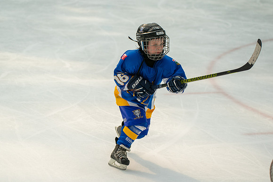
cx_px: 108
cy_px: 110
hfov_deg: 13.6
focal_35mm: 150
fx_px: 1140
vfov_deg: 9.1
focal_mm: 120
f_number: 3.5
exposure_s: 1/2000
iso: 1600
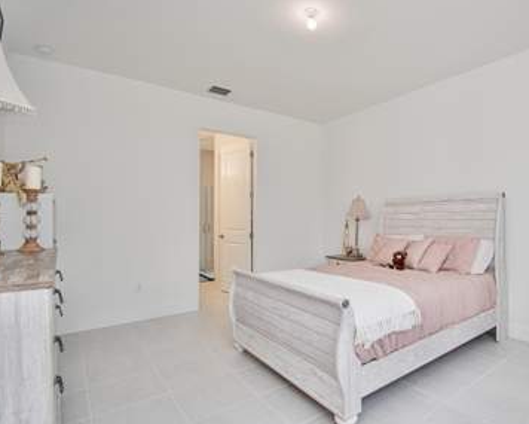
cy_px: 210
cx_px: 340
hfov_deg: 81.2
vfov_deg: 70.9
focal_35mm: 19
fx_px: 298
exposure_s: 1/125
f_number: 5.6
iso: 800
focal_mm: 10
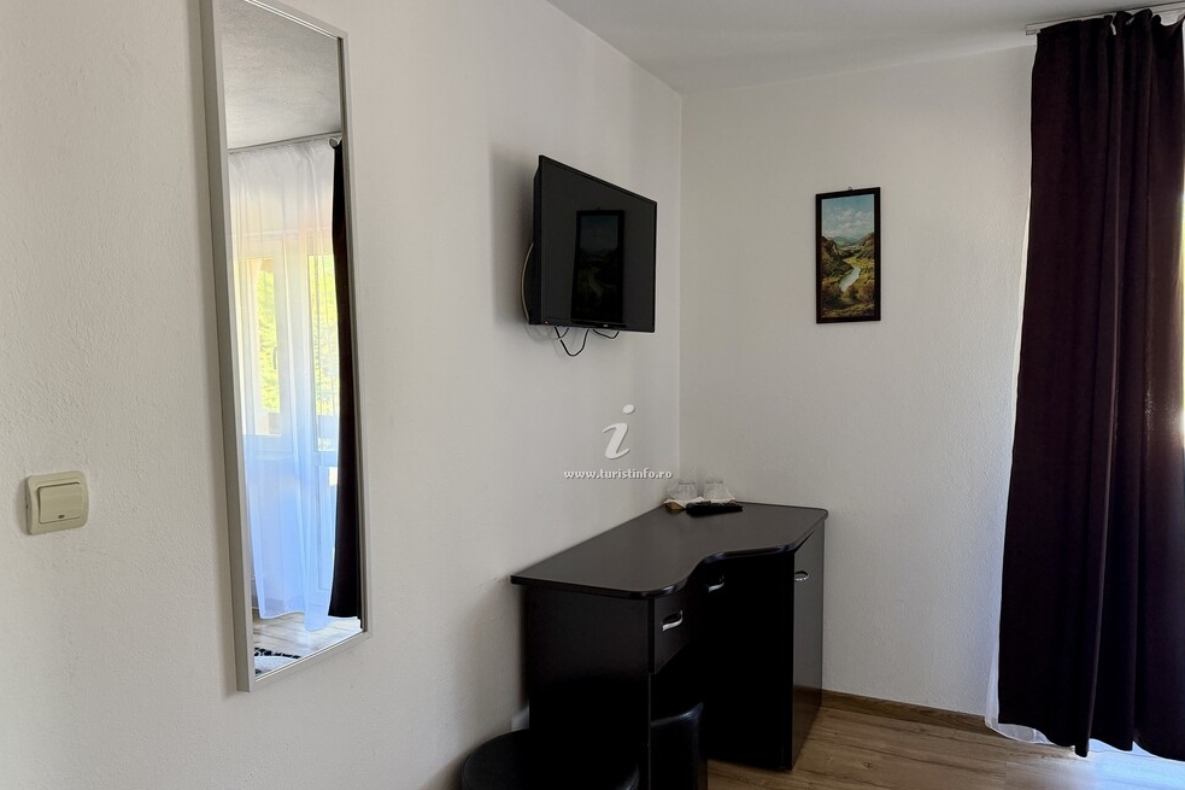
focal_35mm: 26
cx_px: 602
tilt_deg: -5.1
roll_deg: +1.1
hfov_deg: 69.4
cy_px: 423
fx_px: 856
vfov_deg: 49.5
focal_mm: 6.76
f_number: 1.78
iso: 320
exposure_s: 1/60
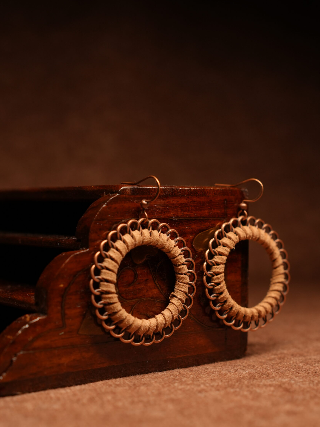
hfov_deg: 25.7
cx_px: 161
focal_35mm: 57
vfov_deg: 33.8
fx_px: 703
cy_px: 235
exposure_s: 1/100
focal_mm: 35
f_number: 4
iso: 400
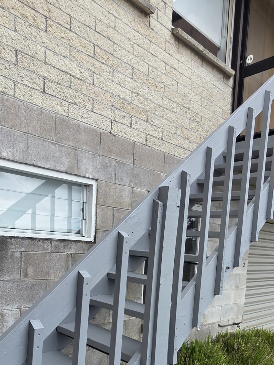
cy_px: 275
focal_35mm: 30
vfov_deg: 56.9
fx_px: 317
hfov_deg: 46.7
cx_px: 154
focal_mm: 2.2
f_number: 1.9
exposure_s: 1/514
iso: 40
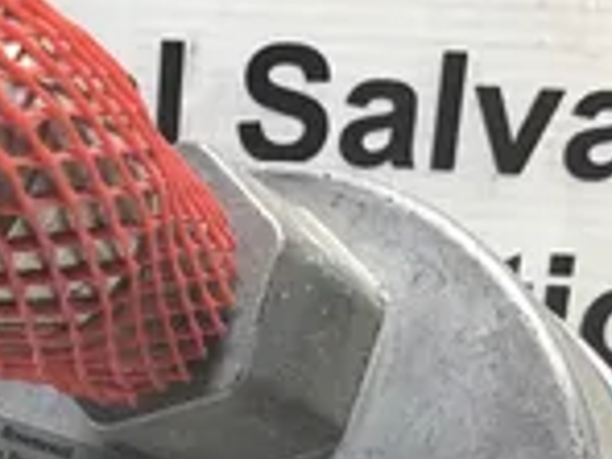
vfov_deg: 17.0
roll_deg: -3.4
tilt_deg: -17.6
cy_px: 504
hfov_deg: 22.9
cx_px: 103
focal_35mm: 84
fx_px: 1485
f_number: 2.4
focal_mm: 3.3
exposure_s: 1/40
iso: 25
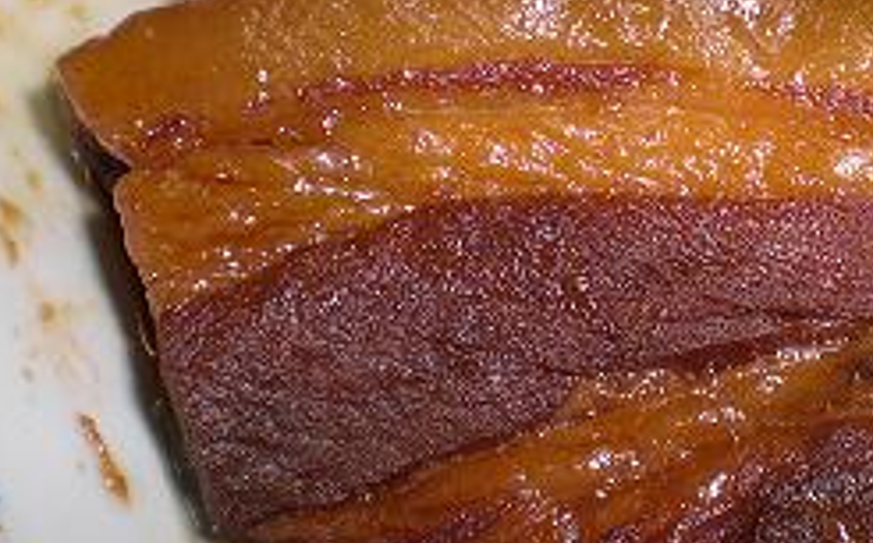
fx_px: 1497
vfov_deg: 20.6
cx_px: 667
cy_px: 241
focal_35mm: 63
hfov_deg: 31.9
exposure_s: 1/30
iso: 50
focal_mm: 6.3
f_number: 4.4
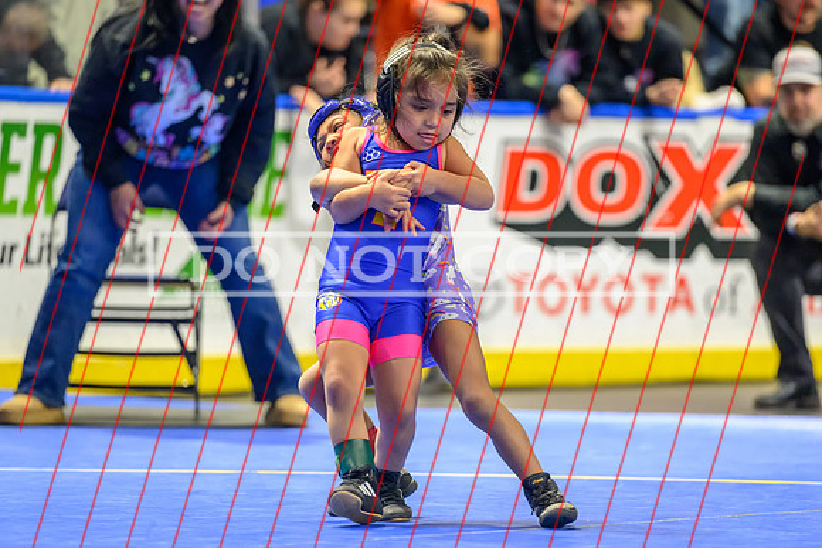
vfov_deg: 5.7
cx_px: 435
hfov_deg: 8.5
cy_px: 292
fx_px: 5502
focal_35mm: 241
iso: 5600
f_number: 3.2
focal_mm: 200
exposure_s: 1/800
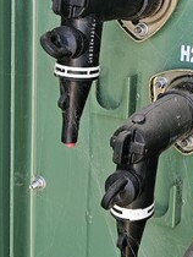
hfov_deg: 19.8
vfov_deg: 26.9
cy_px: 31
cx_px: 231
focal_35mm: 70
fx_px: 519
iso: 125
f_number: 1.8
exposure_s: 1/207
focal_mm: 5.4
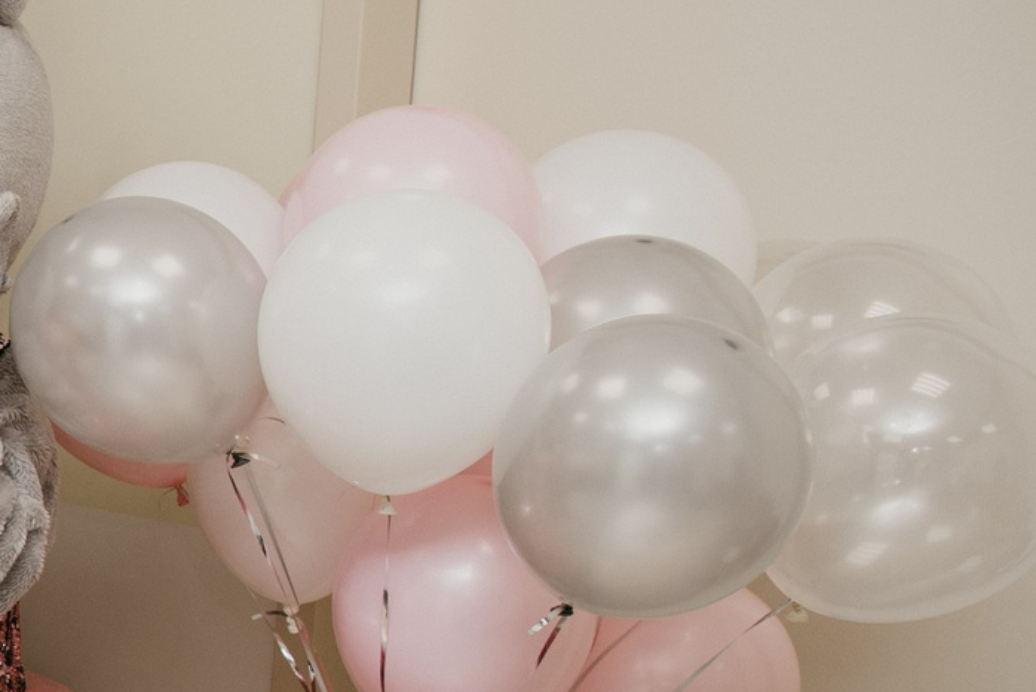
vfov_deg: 15.5
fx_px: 2533
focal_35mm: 88
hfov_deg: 18.2
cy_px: 485
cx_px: -839
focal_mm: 24
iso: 200
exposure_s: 1/160
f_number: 4
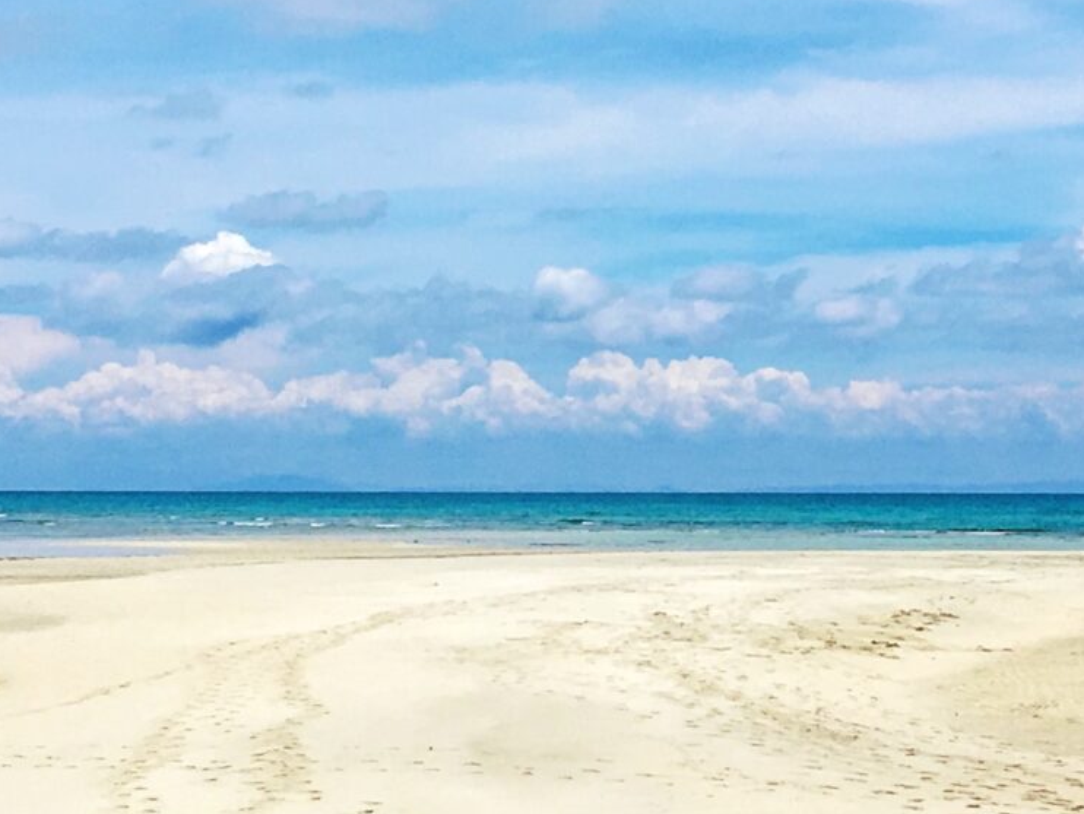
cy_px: 615
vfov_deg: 14.7
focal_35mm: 100
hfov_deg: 19.6
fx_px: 3133
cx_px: 624
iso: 25
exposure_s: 1/4800
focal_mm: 4.15
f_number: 2.2
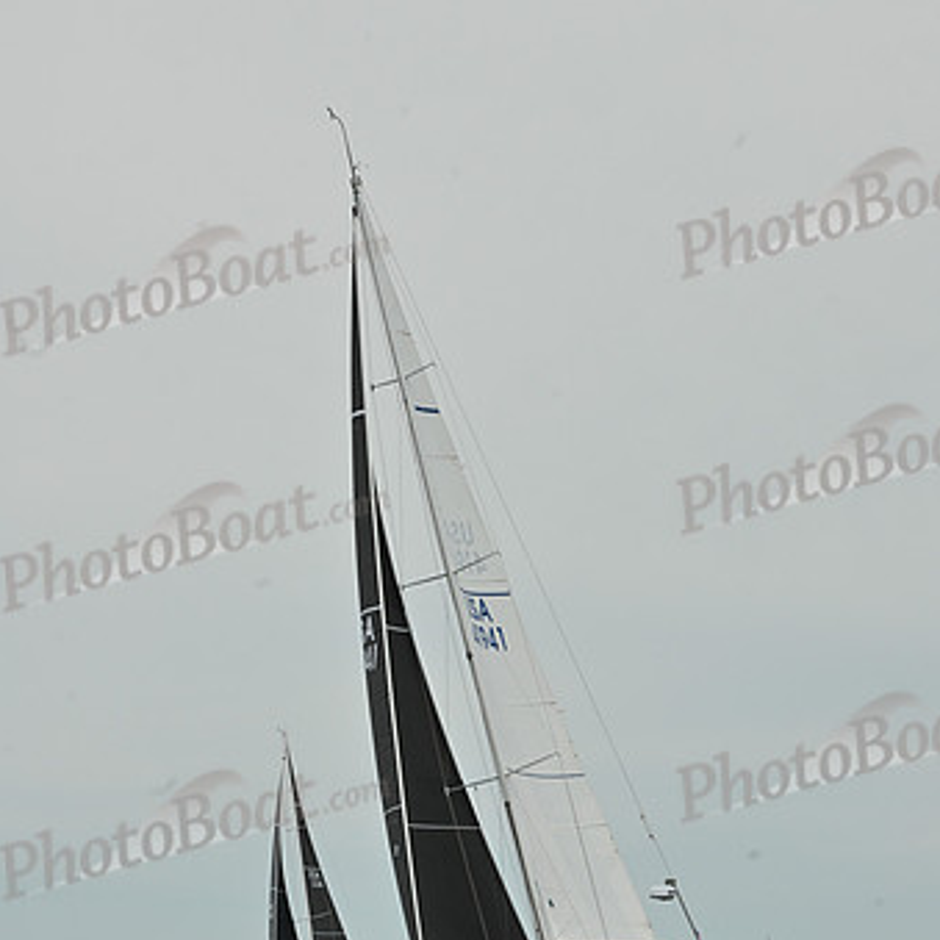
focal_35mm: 182
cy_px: 646
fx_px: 5591
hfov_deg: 9.6
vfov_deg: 9.6
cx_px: 534
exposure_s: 1/1000
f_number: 13
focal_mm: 125
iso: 320
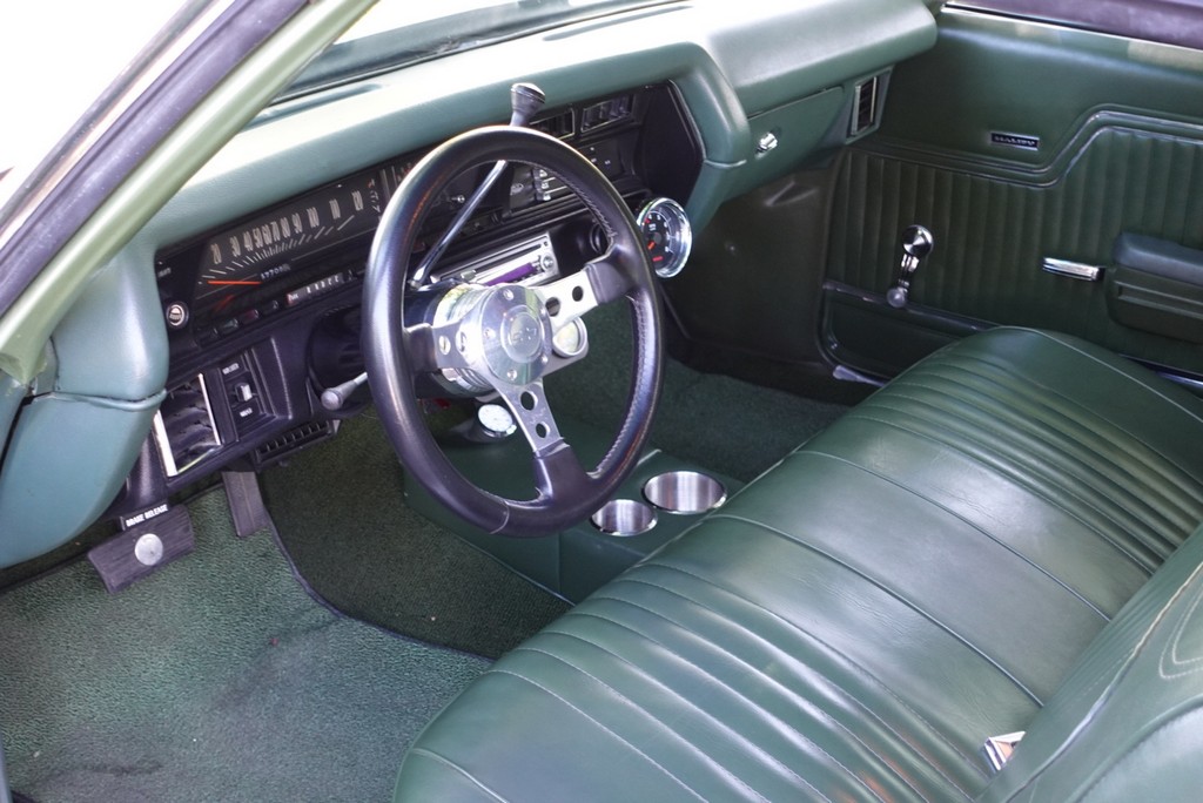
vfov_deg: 28.7
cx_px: 602
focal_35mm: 47
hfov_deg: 41.9
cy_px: 402
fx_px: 1571
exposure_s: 1/50
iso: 640
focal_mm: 17.59
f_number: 2.8
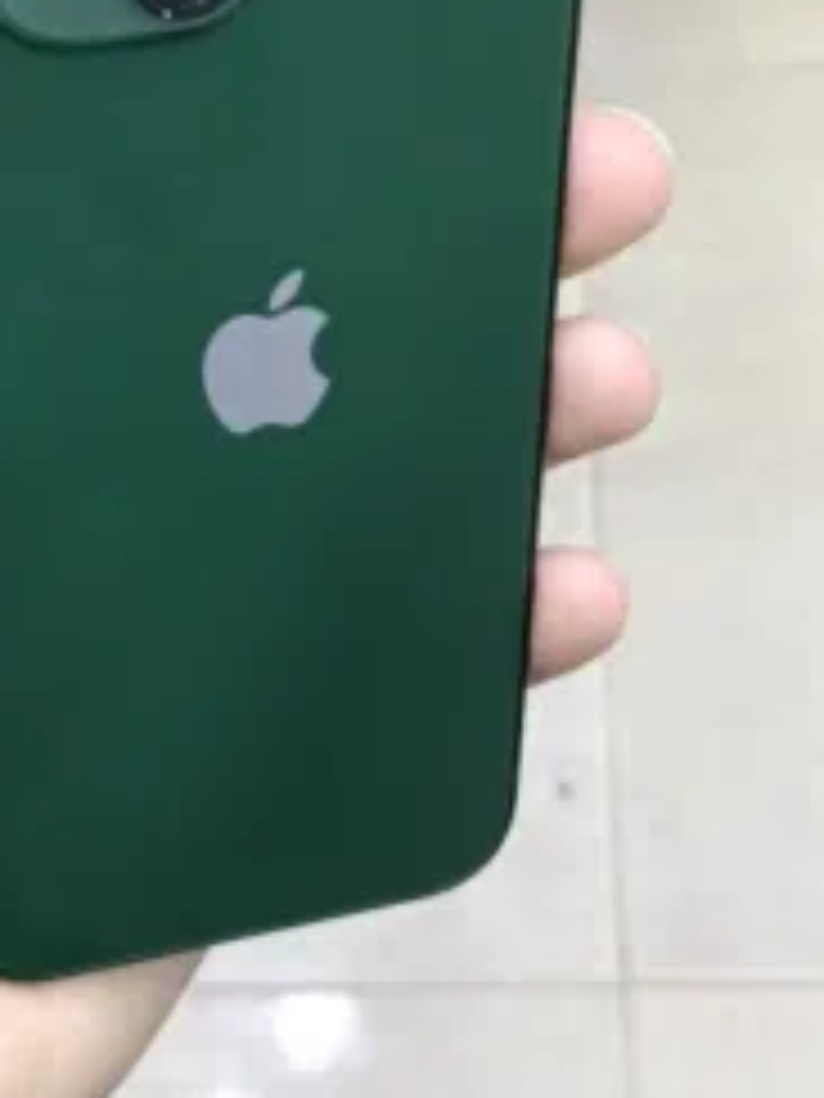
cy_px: 243
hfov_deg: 17.8
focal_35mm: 82
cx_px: 153
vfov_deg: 23.5
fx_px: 2603
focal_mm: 4.7
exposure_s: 1/50
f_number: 1.7
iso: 320
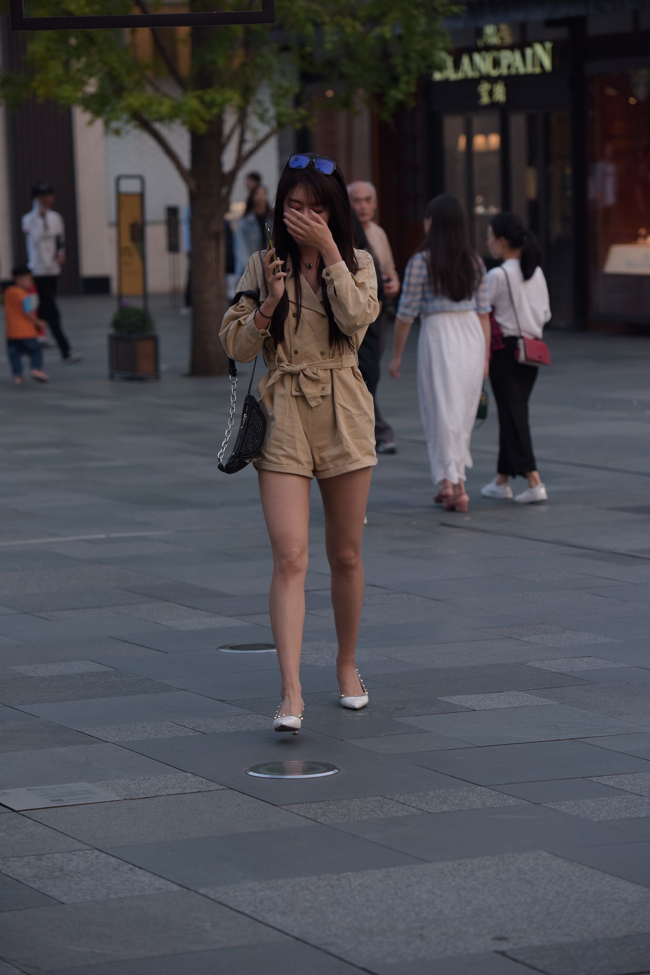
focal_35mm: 125
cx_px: 325
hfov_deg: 11.0
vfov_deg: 16.4
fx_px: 3383
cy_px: 488
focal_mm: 125
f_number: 4
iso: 640
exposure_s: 1/800
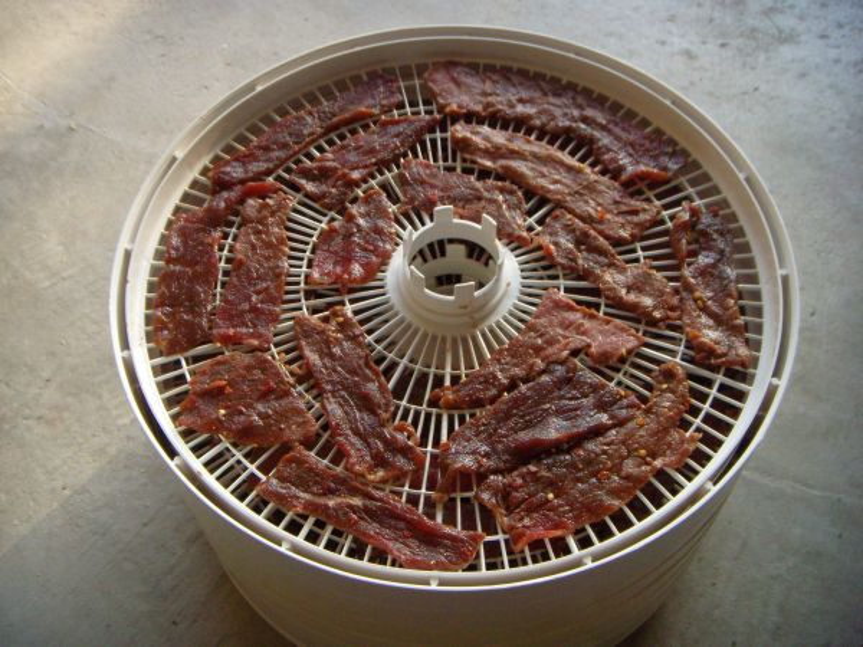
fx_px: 947
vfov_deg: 37.7
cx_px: 432
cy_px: 324
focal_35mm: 38
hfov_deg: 49.0
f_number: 3.5
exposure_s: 1/143
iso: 200
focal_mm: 6.4
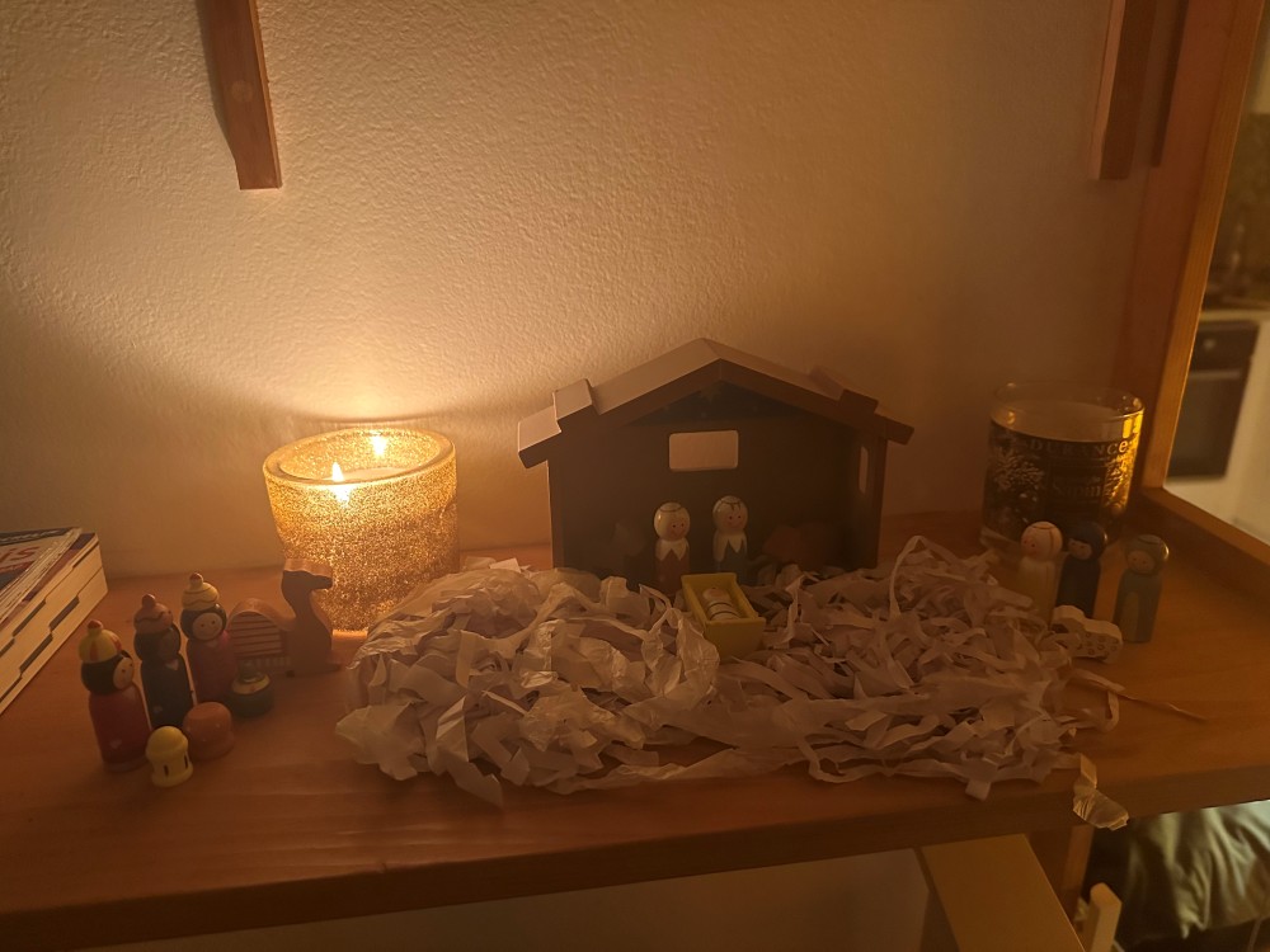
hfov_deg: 71.6
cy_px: 476
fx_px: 881
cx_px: 635
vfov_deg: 56.8
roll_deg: +0.9
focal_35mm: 24
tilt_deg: -20.0
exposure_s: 1/54
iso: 1000
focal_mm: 6.86
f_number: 1.78
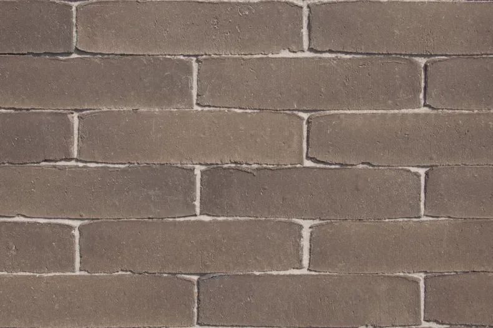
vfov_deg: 30.8
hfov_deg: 45.0
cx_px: 246
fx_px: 595
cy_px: 164
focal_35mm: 44
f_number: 14
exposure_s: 1/125
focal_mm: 29
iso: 125
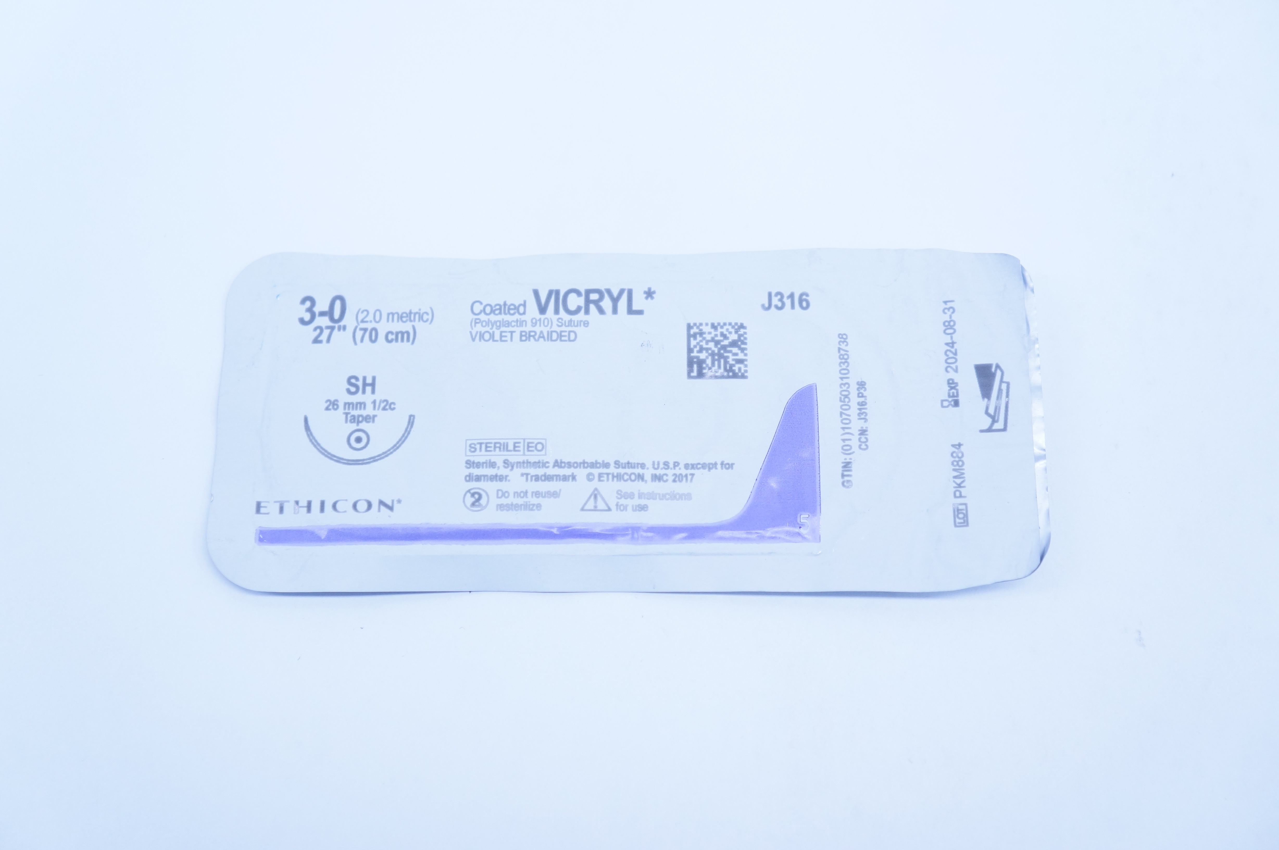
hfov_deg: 38.9
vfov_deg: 26.4
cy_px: 425
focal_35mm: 51
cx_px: 640
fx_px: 1810
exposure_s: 1/250
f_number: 4.5
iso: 800
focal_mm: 34
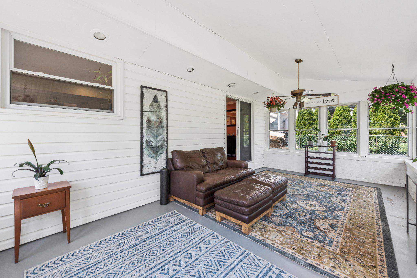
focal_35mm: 14
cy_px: 139
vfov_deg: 81.3
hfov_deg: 104.2
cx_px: 208
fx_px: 162
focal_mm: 14
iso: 250
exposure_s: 1/30
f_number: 9
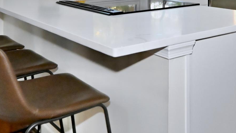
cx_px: 209
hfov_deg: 39.2
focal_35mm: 49
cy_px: -17
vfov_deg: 22.8
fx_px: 308
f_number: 4
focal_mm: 20.5
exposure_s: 1/4000
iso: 12800
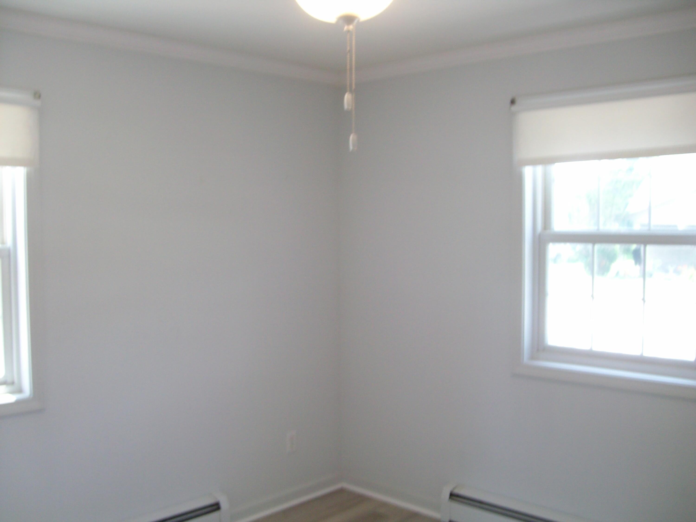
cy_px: 261
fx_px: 704
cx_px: 348
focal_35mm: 35
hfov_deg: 52.6
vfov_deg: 40.7
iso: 112
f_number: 2.8
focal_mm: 5.8
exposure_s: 1/40
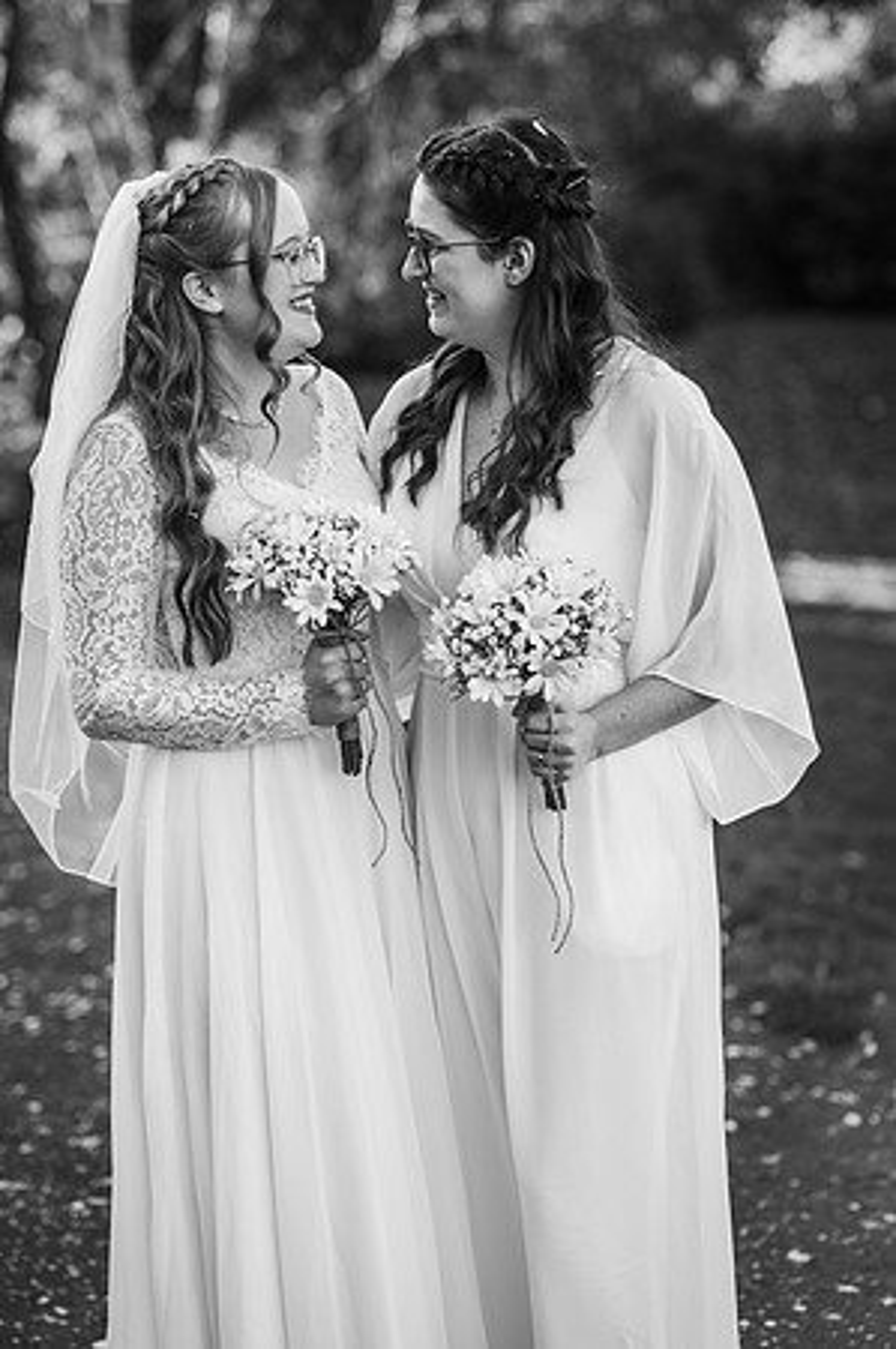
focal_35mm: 85
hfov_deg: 16.0
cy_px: 674
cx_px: 448
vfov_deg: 23.9
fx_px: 3180
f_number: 2.8
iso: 100
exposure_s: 1/800
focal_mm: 85
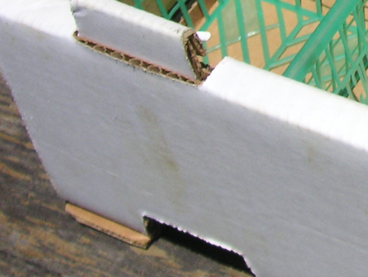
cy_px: -154
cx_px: 623
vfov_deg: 10.4
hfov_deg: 13.1
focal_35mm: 138
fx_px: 1468
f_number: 6.7
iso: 50
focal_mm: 6.1
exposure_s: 1/250
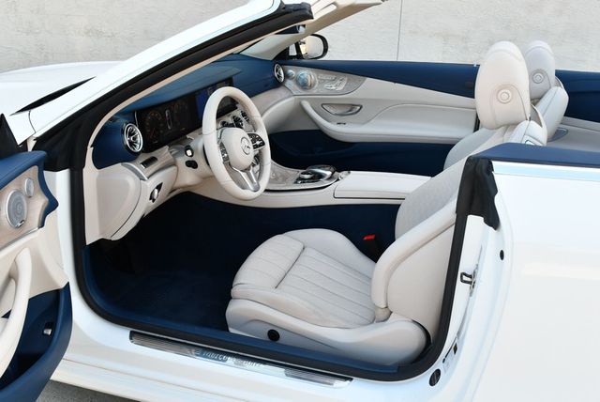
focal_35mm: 36
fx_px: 601
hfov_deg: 53.1
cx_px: 300
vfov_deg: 36.9
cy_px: 201
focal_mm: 18
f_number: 5
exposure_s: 1/250
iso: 400
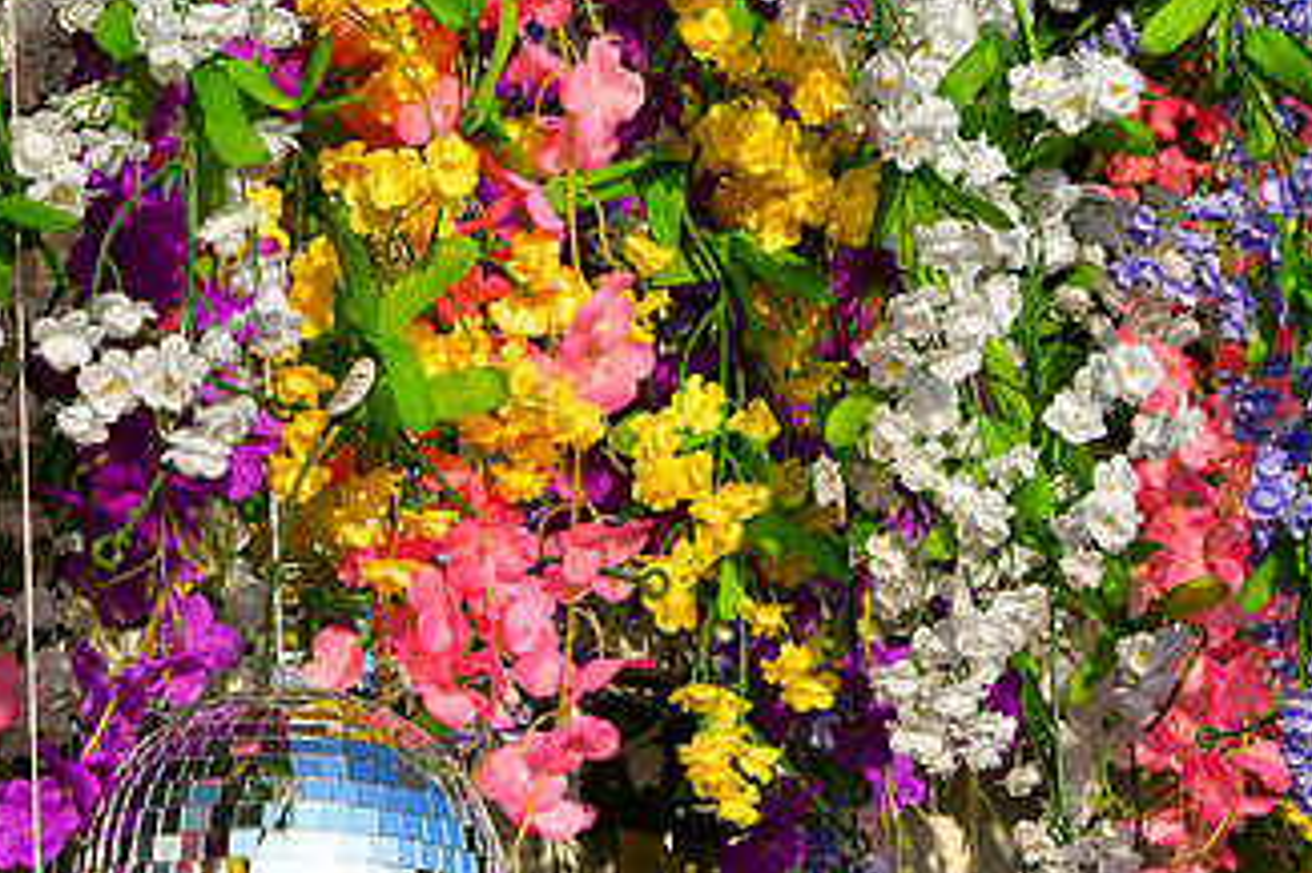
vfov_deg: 9.4
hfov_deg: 14.0
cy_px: 529
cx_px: 278
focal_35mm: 146
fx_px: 5318
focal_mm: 55
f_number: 11
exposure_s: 1/200
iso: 200
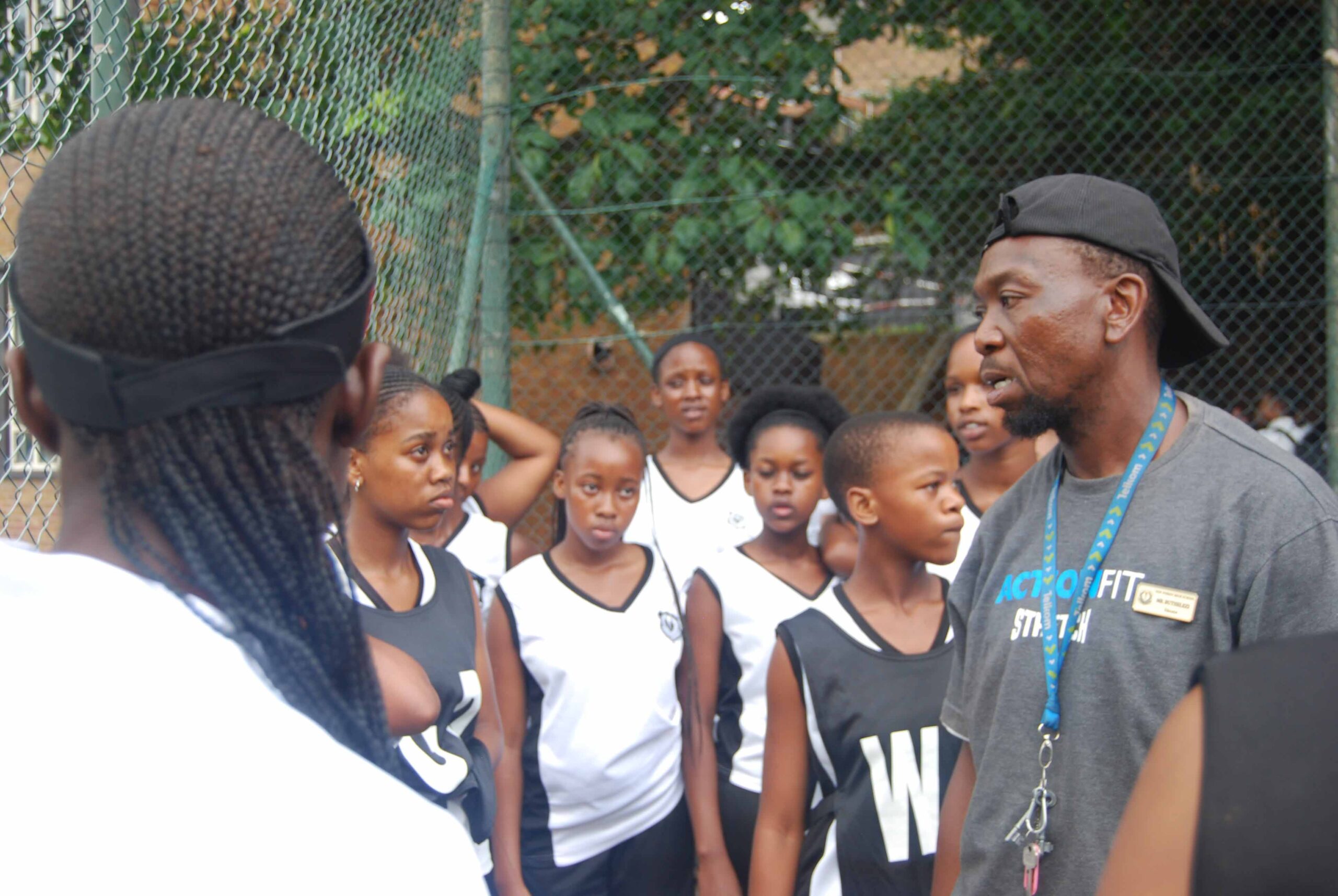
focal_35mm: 45
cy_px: 448
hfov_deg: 43.6
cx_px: 669
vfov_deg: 29.9
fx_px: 1675
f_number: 4.2
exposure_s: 1/100
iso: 200
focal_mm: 30
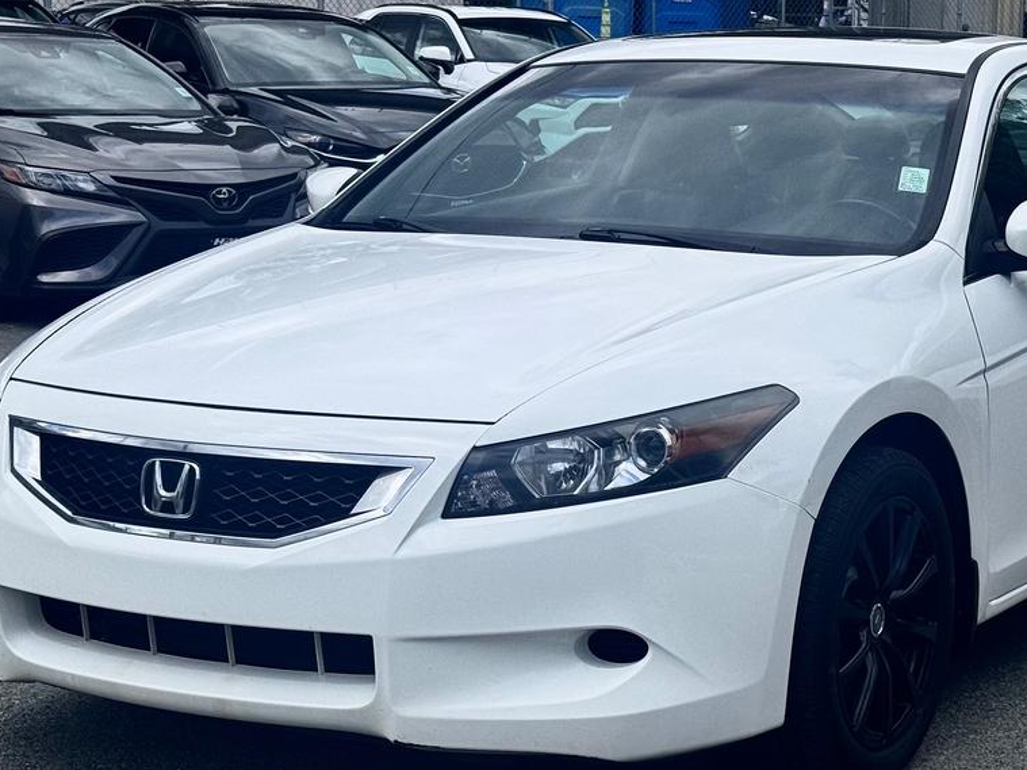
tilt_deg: -6.9
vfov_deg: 18.2
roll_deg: -1.0
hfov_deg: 24.1
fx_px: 2403
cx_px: 632
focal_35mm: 81
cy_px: 415
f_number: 1.78
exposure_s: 1/4608
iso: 64
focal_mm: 6.76
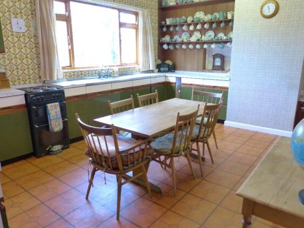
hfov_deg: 67.3
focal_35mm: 26
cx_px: 157
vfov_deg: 53.1
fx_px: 228
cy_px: 117
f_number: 3.2
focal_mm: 4.5
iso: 400
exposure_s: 1/15
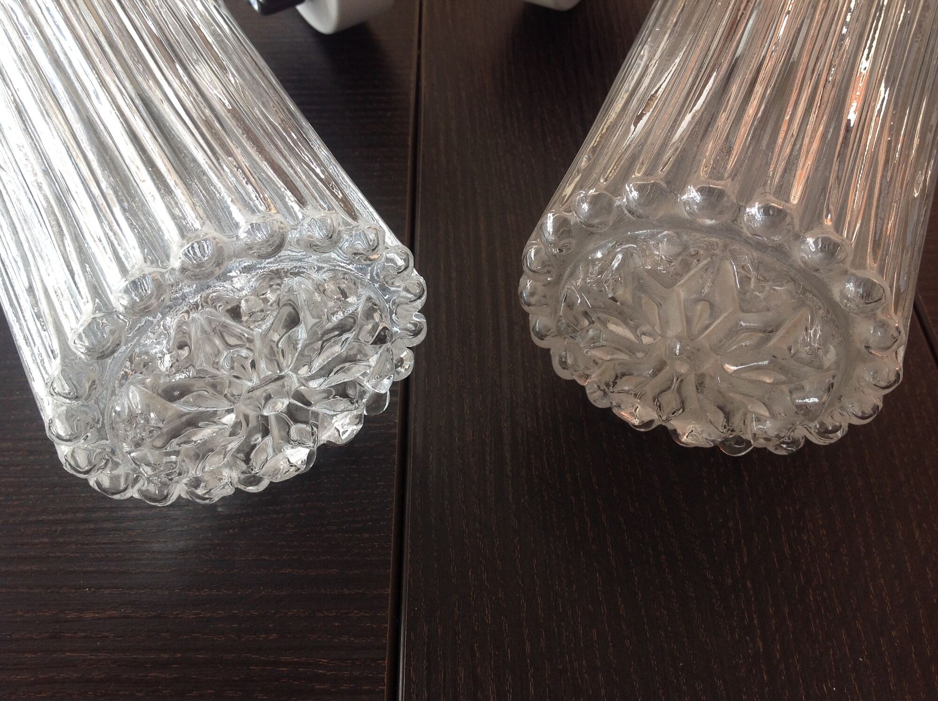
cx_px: 469
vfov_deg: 40.6
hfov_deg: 52.7
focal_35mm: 35
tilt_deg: -52.3
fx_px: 947
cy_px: 350
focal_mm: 4.28
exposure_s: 1/60
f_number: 2.4
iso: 64
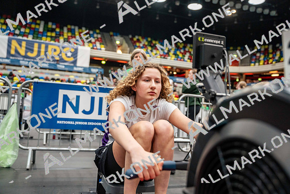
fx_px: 277
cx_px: 145
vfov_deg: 38.5
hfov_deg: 55.2
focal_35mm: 34
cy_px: 97
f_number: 2.8
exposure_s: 1/200
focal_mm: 34.4
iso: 1600
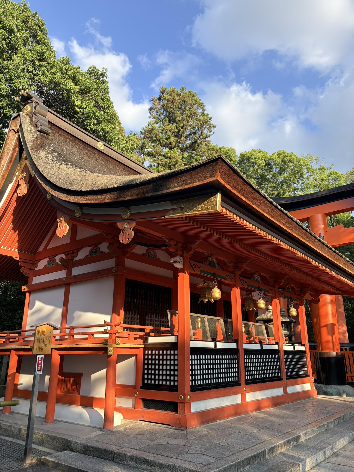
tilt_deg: +18.1
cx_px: 177
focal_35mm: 26
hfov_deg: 53.1
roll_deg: -0.9
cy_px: 236
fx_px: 355
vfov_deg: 67.3
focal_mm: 5.96
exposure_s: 1/716
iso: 50
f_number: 1.6
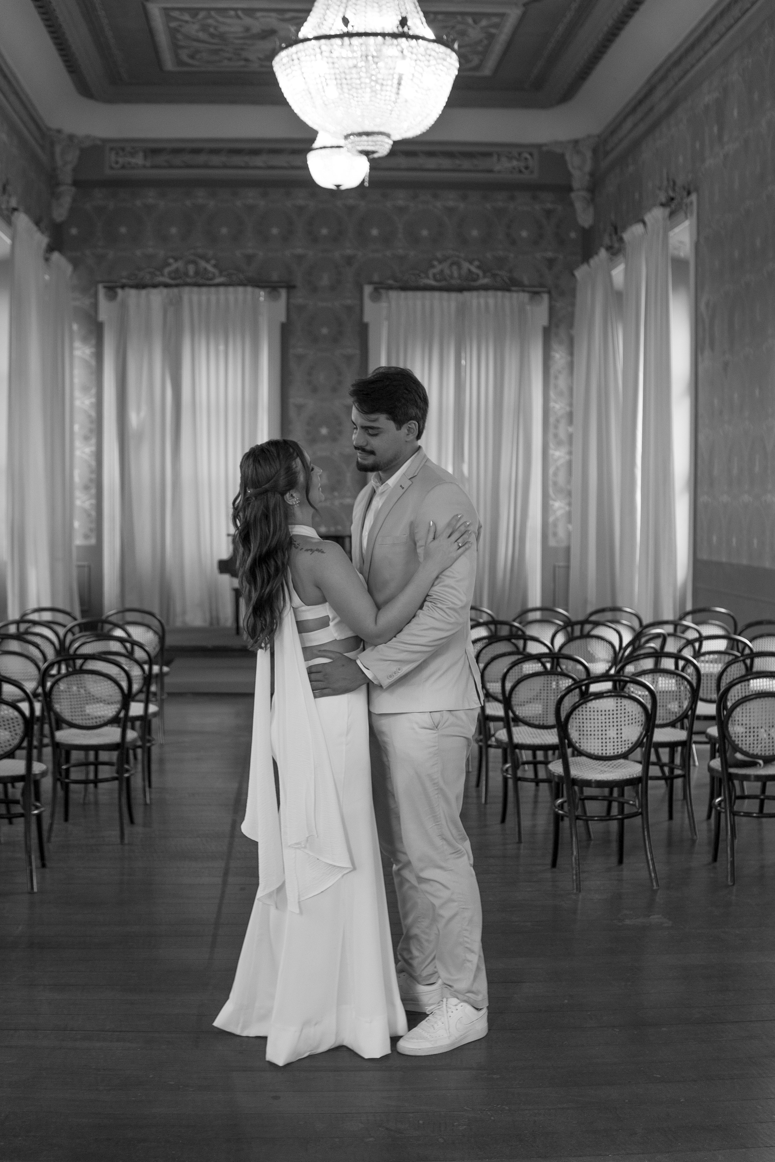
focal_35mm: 45
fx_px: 1453
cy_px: 581
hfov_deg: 29.9
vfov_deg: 43.6
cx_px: 388
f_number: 2.8
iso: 500
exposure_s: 1/200
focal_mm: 30
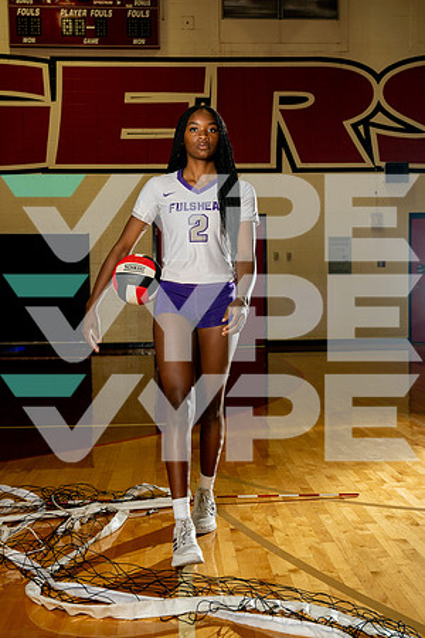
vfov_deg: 42.7
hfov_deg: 29.2
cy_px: 319
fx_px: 815
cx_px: 212
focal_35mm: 46
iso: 400
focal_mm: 46
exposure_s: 1/250
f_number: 7.1
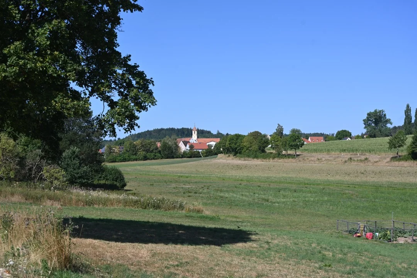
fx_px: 649
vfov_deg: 24.2
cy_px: 139
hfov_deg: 35.6
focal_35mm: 56
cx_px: 208
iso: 100
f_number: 8
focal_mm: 56
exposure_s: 1/400
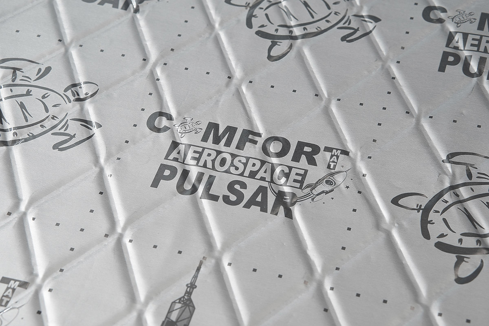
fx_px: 1019
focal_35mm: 75
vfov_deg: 18.2
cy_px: 163
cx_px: 244
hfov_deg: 27.0
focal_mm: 50
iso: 100
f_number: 8
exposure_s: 1/125
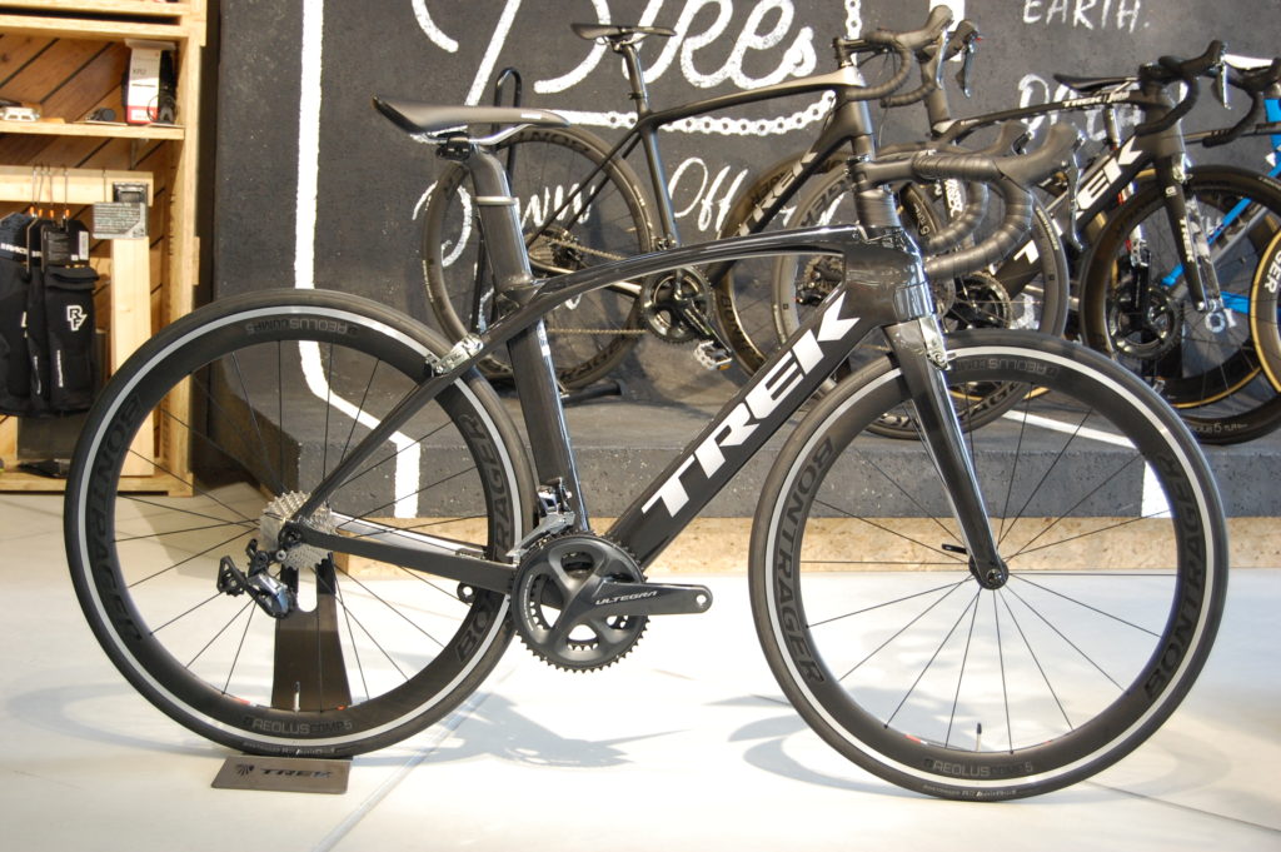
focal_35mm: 60
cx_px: 640
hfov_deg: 33.4
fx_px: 2133
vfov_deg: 22.6
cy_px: 426
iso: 720
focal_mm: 40
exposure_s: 1/30
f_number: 5
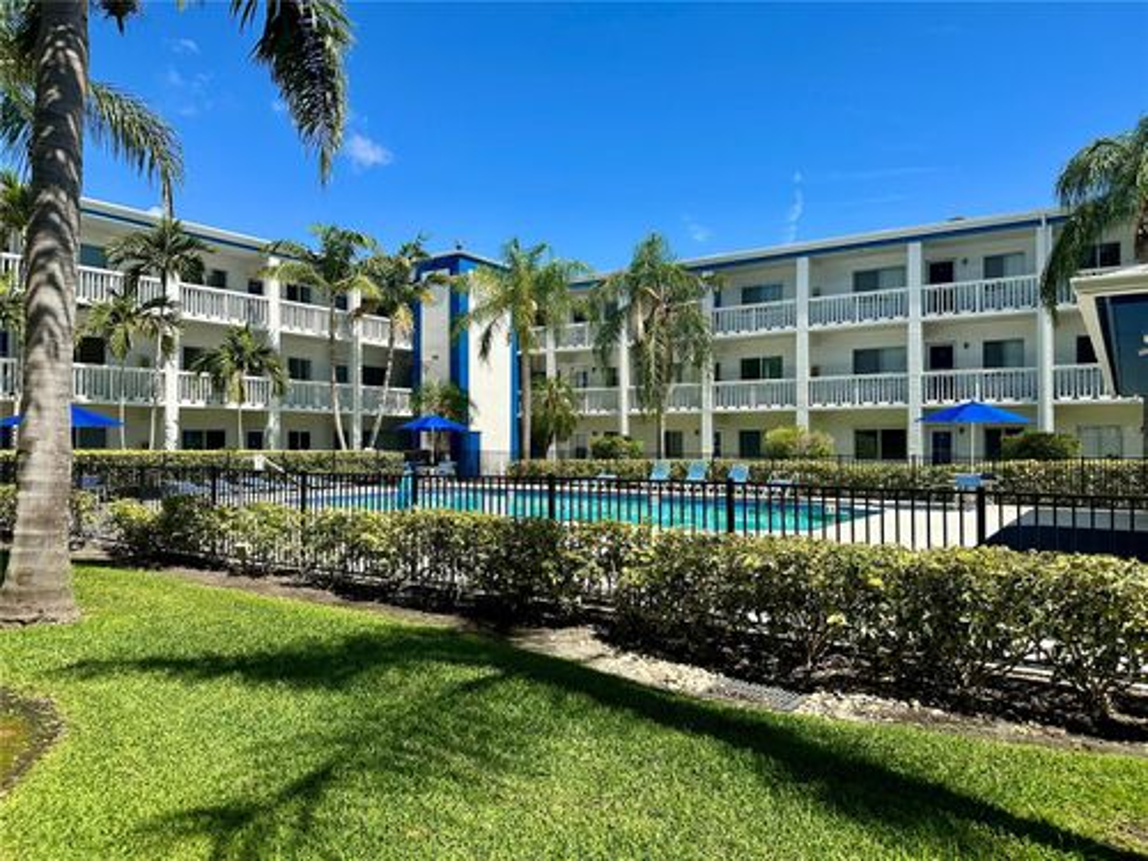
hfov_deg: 71.6
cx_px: 574
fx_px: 796
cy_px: 430
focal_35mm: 24
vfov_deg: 56.8
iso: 80
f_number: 1.78
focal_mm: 6.86
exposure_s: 1/3861
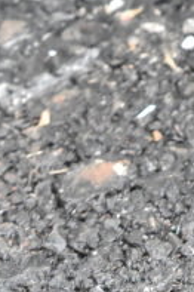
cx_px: 373
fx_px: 2712
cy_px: -285
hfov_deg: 4.1
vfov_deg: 6.0
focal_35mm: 335
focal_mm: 48
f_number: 10
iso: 6400
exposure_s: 1/400
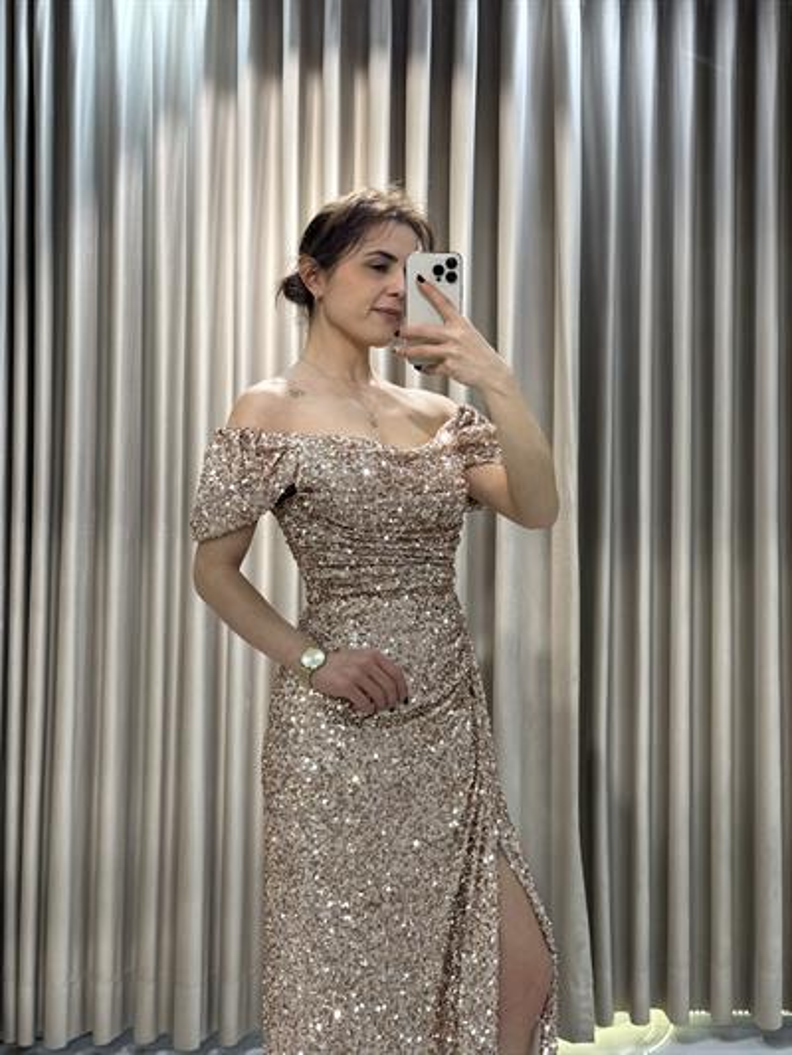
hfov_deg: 30.3
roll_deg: +0.7
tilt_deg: -19.8
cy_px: 528
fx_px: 1464
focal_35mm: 48
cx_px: 396
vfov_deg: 39.6
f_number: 1.78
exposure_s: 1/153
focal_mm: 6.86
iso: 50
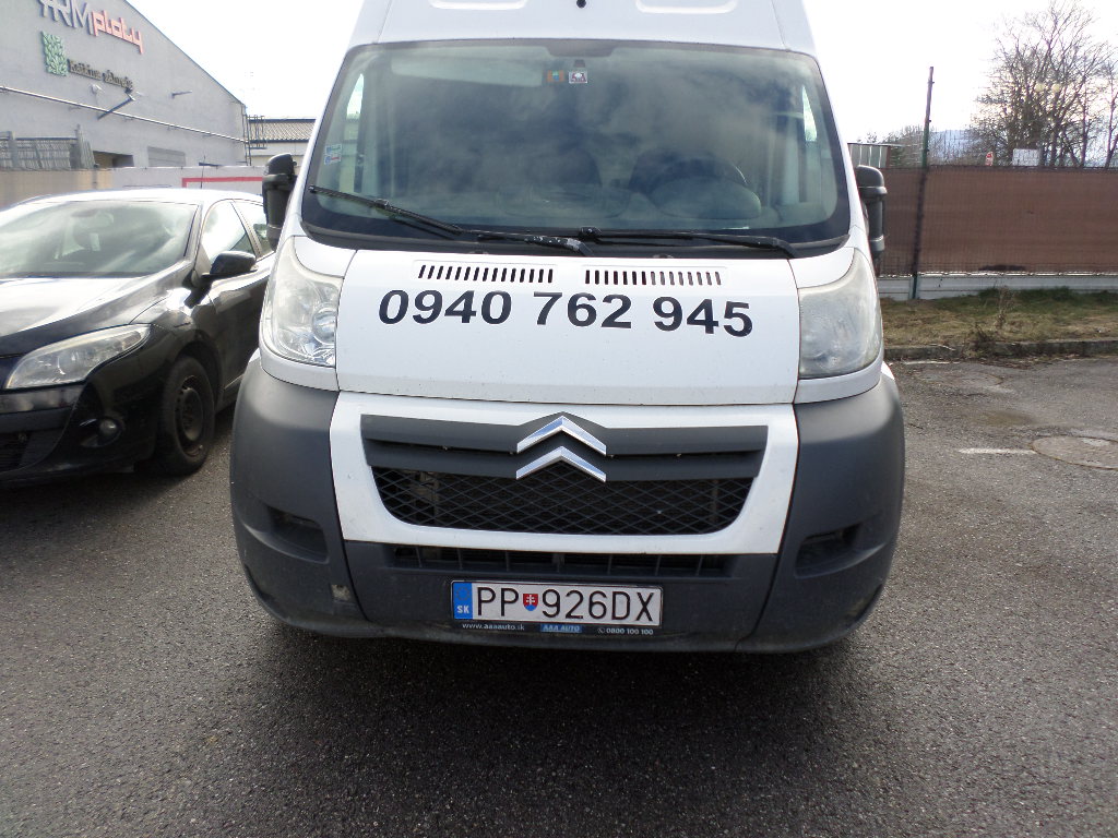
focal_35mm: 25
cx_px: 559
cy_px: 419
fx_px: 807
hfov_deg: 69.4
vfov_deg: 54.9
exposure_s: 1/500
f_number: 2.5
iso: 80
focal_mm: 4.5
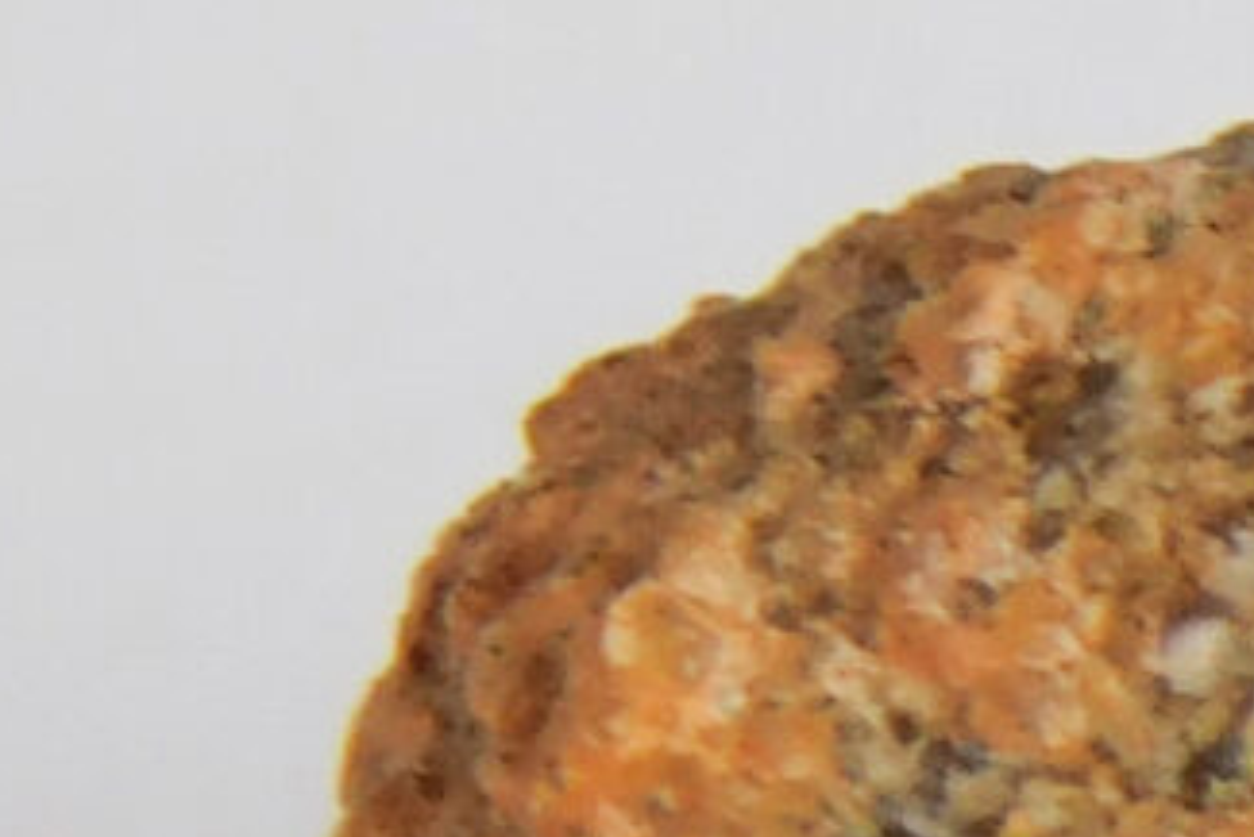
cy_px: 2337
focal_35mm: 1507
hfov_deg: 1.4
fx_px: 52515
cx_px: 4333
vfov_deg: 0.9
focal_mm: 32.7
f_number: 5.4
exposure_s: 1/200
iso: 125
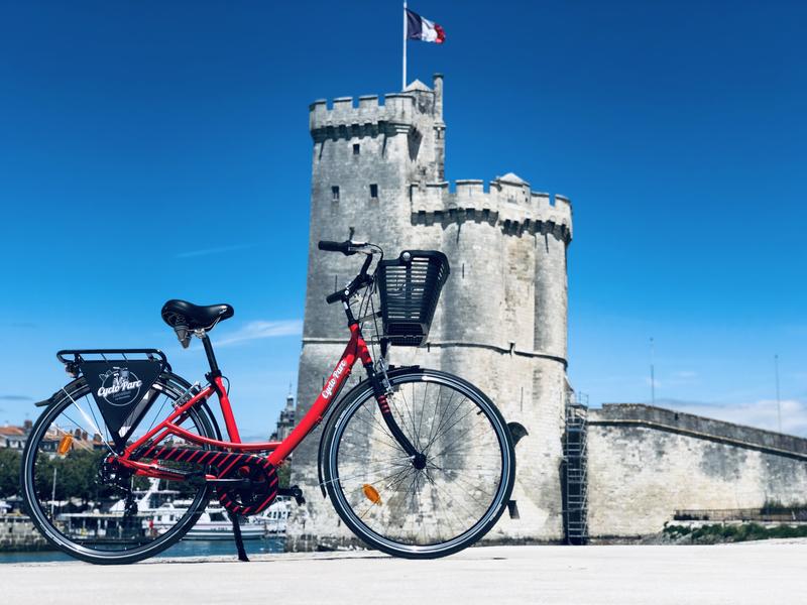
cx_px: 404
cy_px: 302
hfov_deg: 36.8
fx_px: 1212
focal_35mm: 52
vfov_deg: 28.0
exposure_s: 1/1656
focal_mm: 6
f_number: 2.4
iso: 16
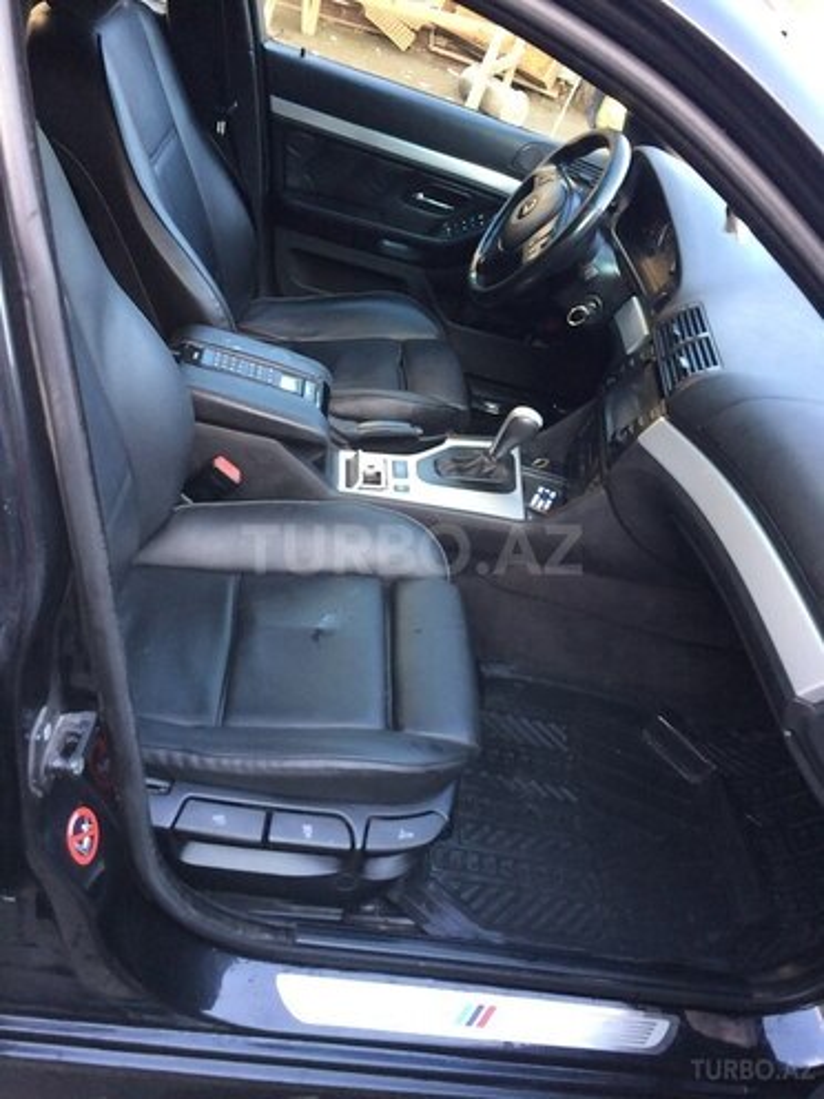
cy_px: 550
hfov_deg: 48.2
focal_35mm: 29
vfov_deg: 61.7
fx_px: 920
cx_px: 412
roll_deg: -22.3
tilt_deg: -36.8
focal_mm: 4.15
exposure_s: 1/100
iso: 160
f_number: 2.2
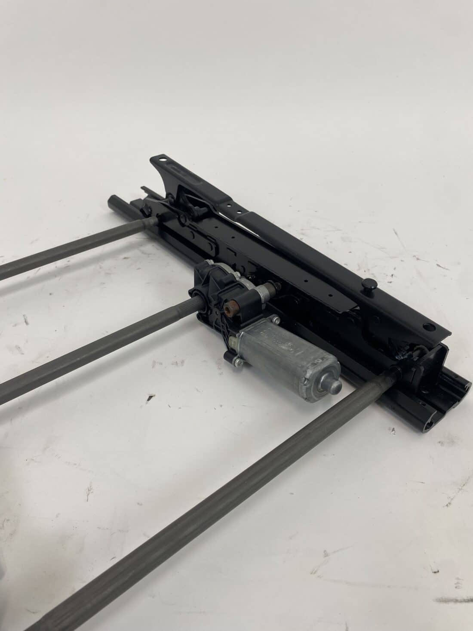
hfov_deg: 53.1
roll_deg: +0.5
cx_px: 236
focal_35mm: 26
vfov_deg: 67.3
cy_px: 316
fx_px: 474
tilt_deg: -36.0
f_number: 1.8
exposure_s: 1/100
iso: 64
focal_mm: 4.25
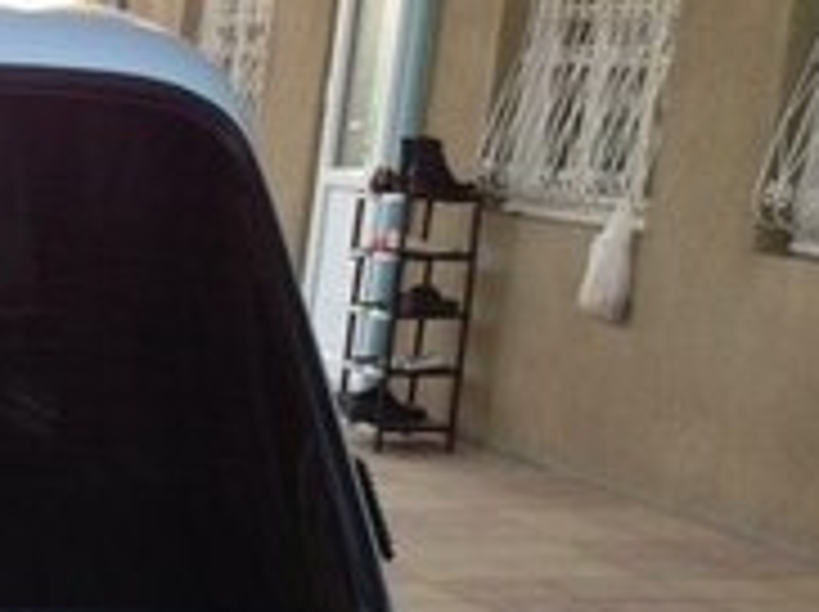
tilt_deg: -19.9
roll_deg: -1.2
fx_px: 2835
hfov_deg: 14.8
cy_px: 1037
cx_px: -536
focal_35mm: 120
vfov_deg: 11.6
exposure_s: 1/40
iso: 50
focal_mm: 4.12
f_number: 2.4
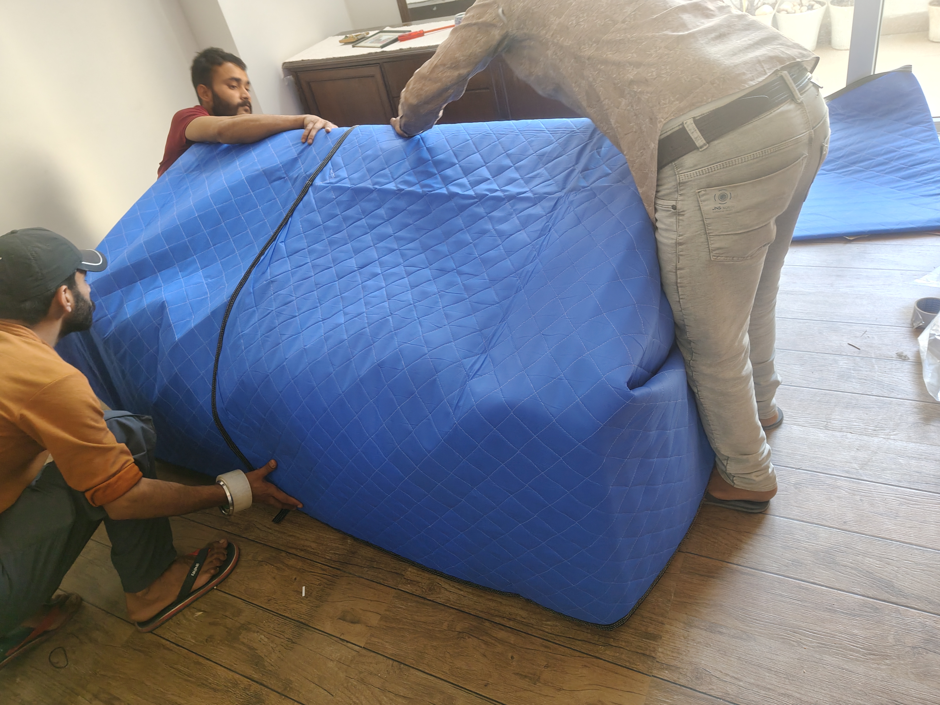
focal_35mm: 24
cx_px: 470
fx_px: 652
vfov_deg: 56.8
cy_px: 352
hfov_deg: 71.6
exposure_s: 1/50
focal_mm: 5.59
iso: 64
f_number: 1.8
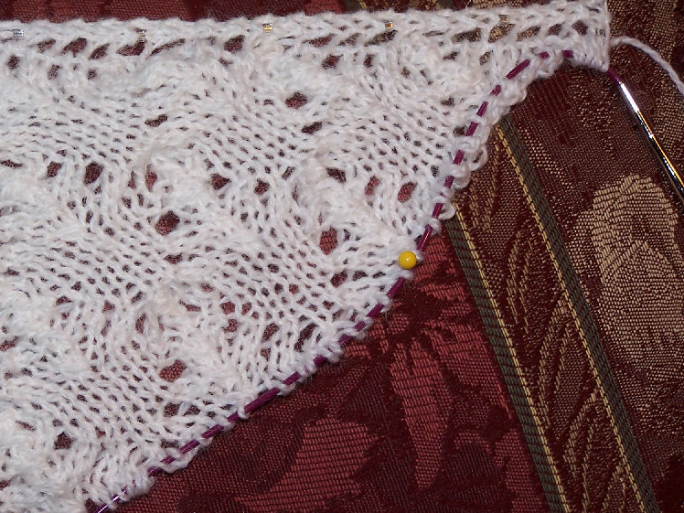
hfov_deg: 13.7
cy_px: 255
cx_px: 271
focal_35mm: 144
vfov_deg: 10.3
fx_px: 2845
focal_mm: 19.4
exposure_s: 1/90
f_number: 3.2
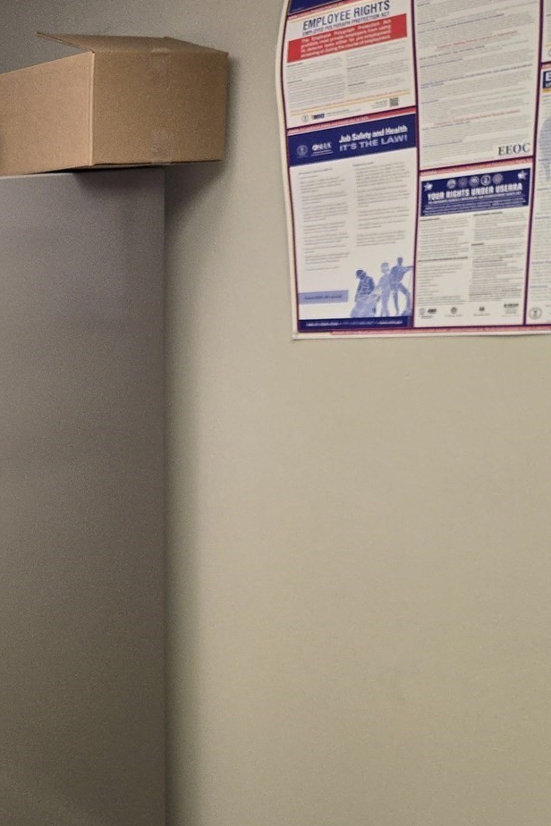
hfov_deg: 21.9
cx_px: -241
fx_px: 1217
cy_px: 588
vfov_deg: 36.9
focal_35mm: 53
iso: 125
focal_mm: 5.4
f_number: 1.8
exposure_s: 1/60
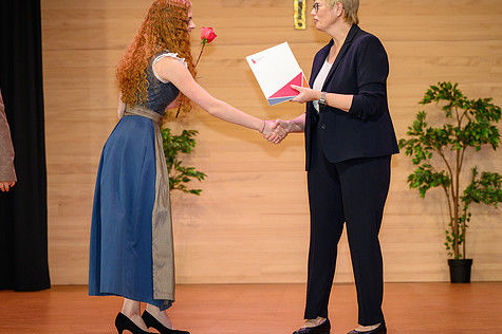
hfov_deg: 12.8
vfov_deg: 8.6
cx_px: 245
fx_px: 2229
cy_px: 157
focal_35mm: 160
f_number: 5
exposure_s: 1/200
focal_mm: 110
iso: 2000
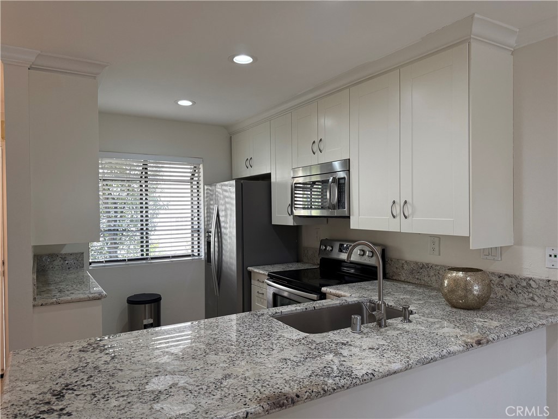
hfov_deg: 71.6
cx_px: 279
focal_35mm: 24
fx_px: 387
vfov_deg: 56.8
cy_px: 210
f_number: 1.78
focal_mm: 6.76
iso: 160
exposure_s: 1/234
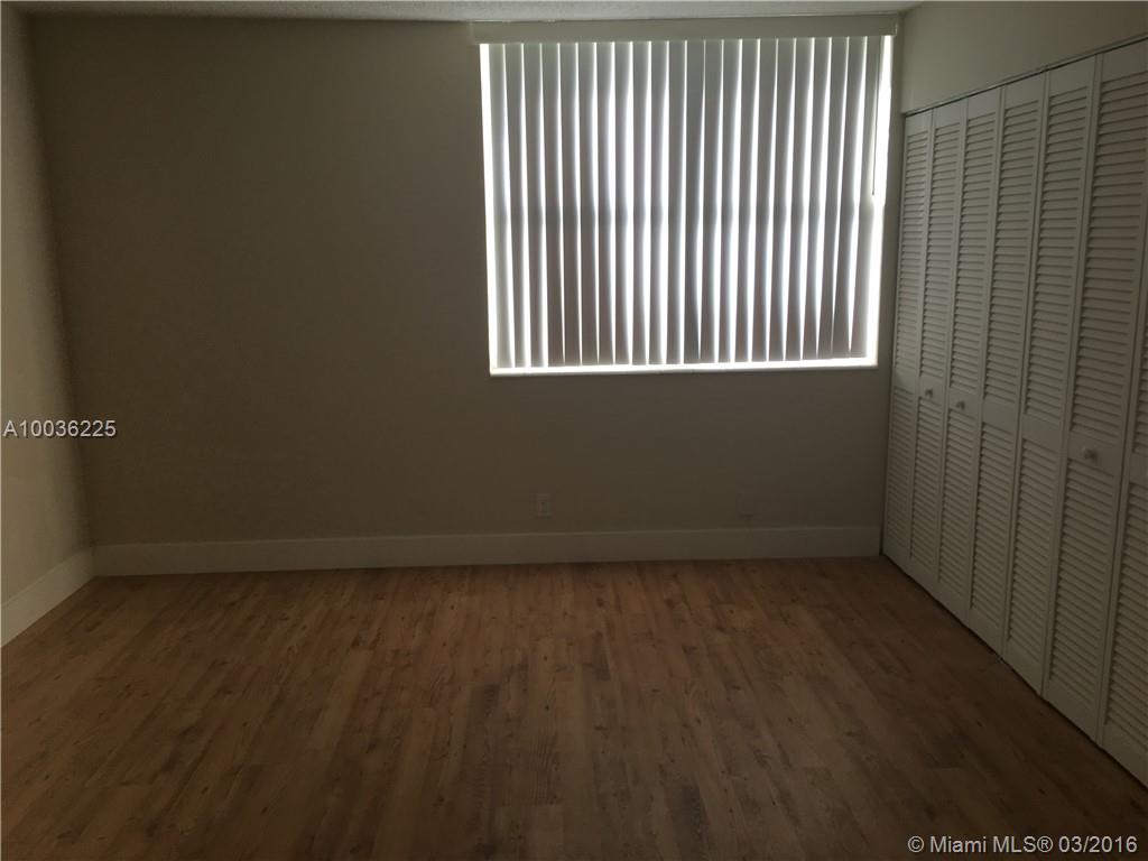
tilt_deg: -10.5
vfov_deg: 48.2
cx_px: 574
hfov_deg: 61.7
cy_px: 430
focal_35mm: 29
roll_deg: +1.0
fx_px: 962
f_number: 2.2
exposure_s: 1/30
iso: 40
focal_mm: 4.15
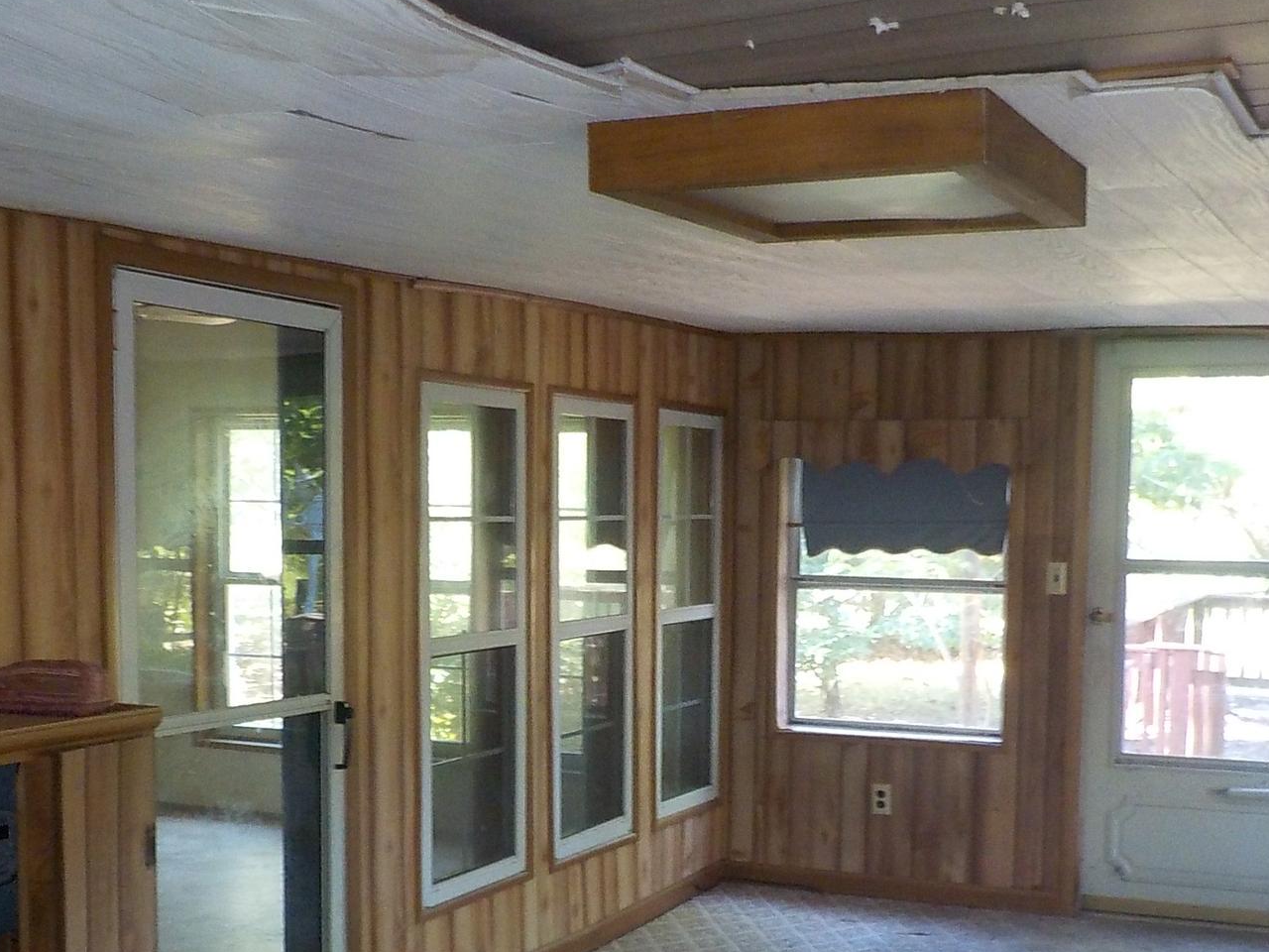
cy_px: 654
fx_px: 1760
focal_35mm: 48
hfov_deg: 39.6
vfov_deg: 30.0
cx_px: 676
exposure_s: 1/30
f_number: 3.3
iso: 320
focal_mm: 4.1
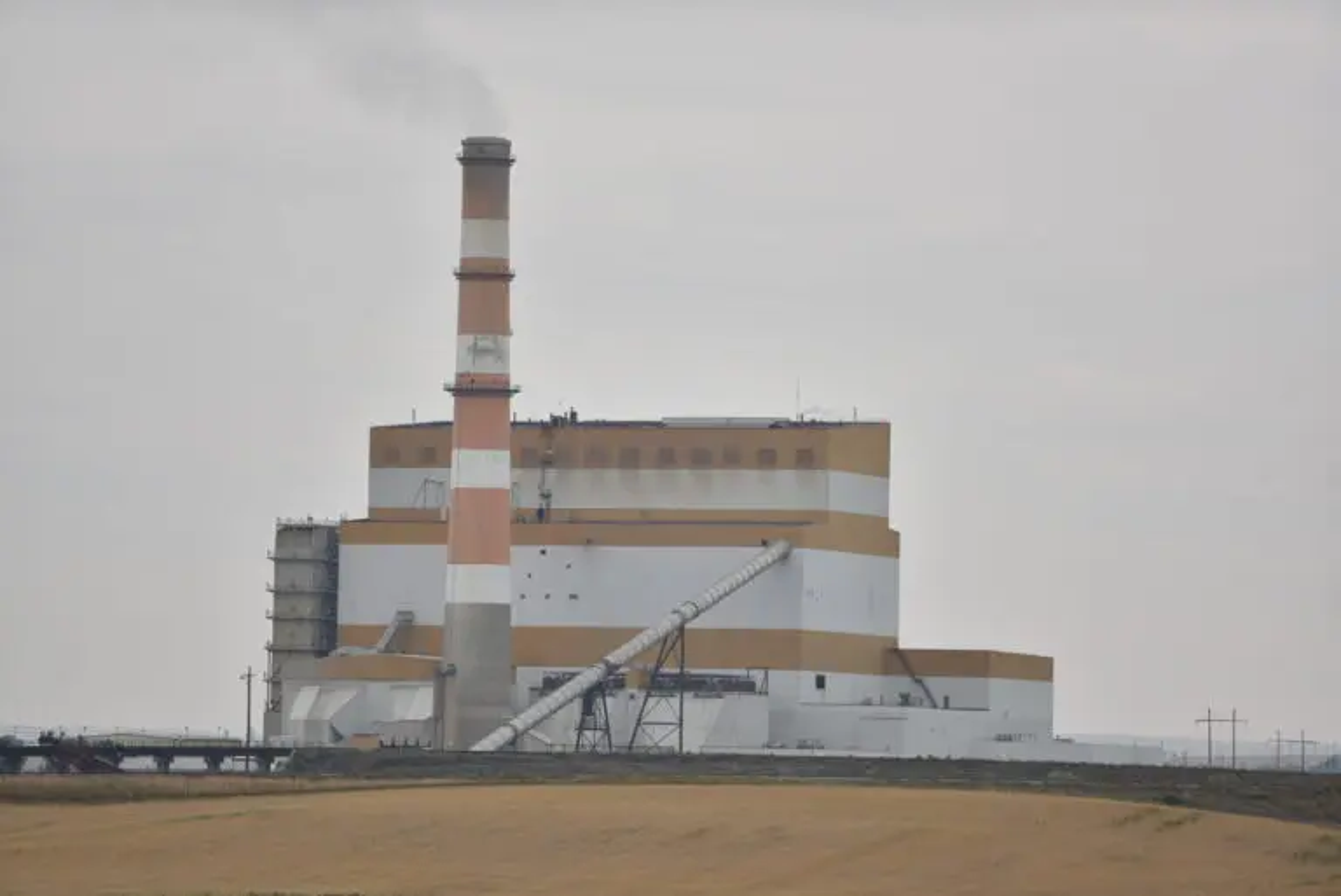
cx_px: 670
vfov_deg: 6.9
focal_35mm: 200
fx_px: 7454
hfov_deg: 10.3
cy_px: 448
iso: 100
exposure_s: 1/500
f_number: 2.8
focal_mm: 200
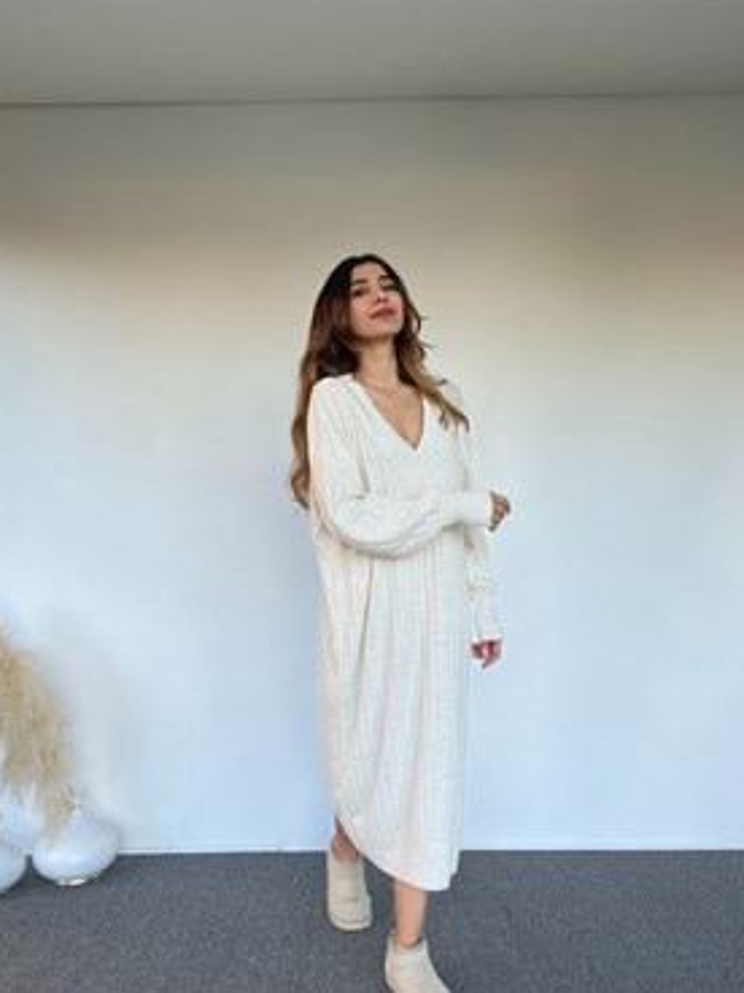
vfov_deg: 69.3
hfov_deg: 54.8
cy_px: 523
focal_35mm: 25
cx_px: 350
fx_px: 716
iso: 40
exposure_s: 1/121
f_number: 2.2
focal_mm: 2.71
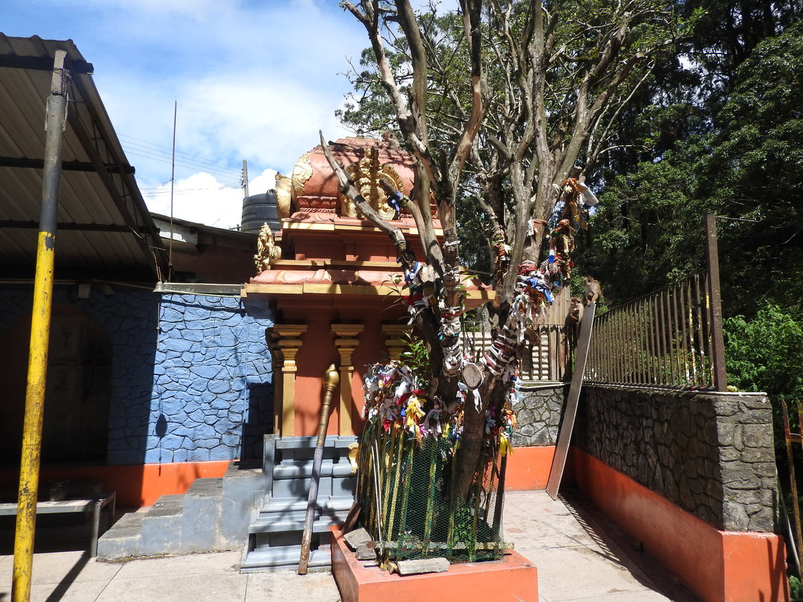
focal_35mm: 24
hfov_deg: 71.6
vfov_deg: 56.8
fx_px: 557
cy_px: 301
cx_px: 402
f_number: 3.3
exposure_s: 1/1000
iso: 100
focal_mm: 4.3
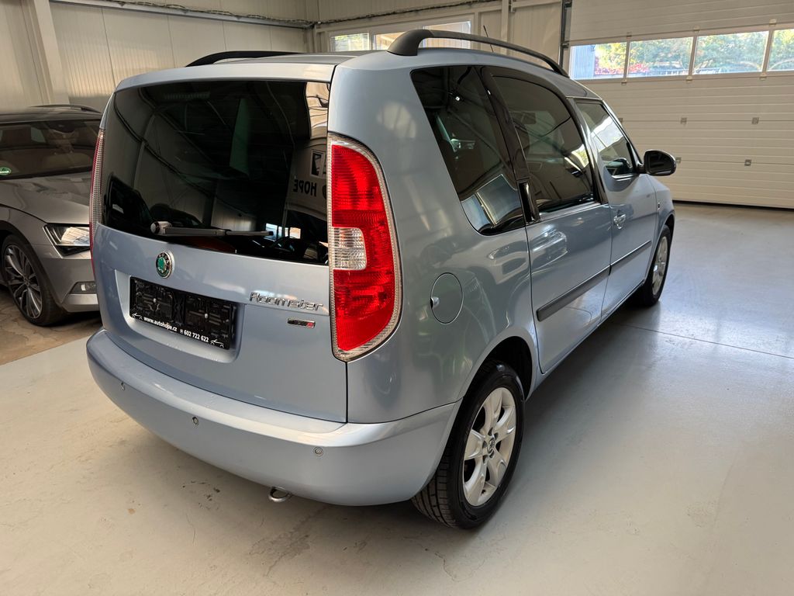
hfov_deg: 71.6
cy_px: 298
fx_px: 550
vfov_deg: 56.8
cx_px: 397
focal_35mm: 24
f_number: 1.78
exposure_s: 1/66
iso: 200
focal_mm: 6.76
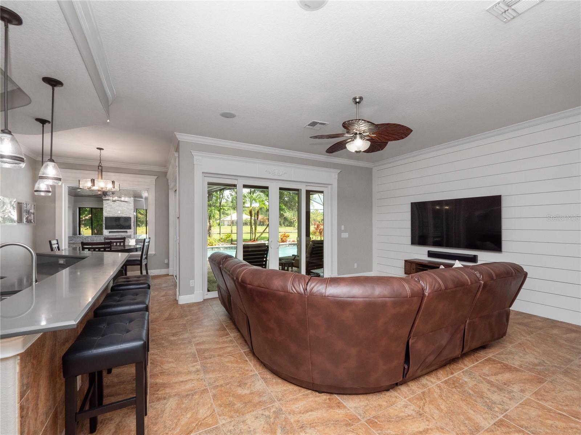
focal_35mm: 14
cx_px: 290
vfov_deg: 85.7
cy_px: 218
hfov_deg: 102.1
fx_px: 235
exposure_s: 1/80
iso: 320
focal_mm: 7
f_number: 8
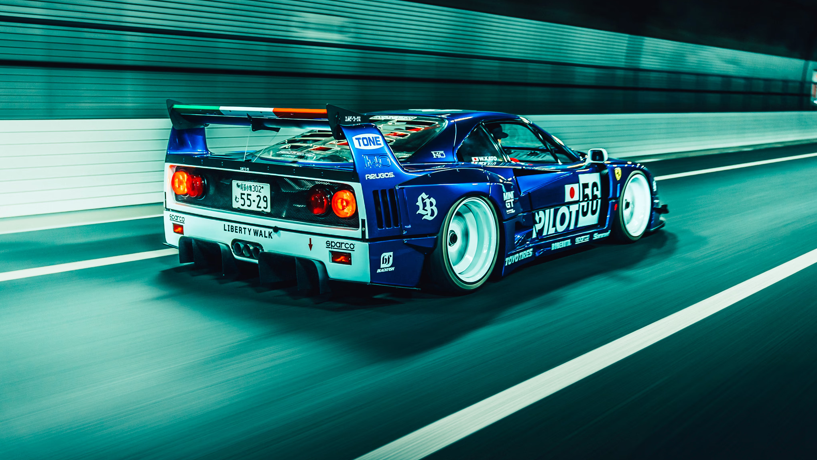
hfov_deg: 51.6
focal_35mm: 39
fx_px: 845
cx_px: 407
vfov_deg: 30.4
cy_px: 190
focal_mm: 37
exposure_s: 1/20
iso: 80
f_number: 2.8
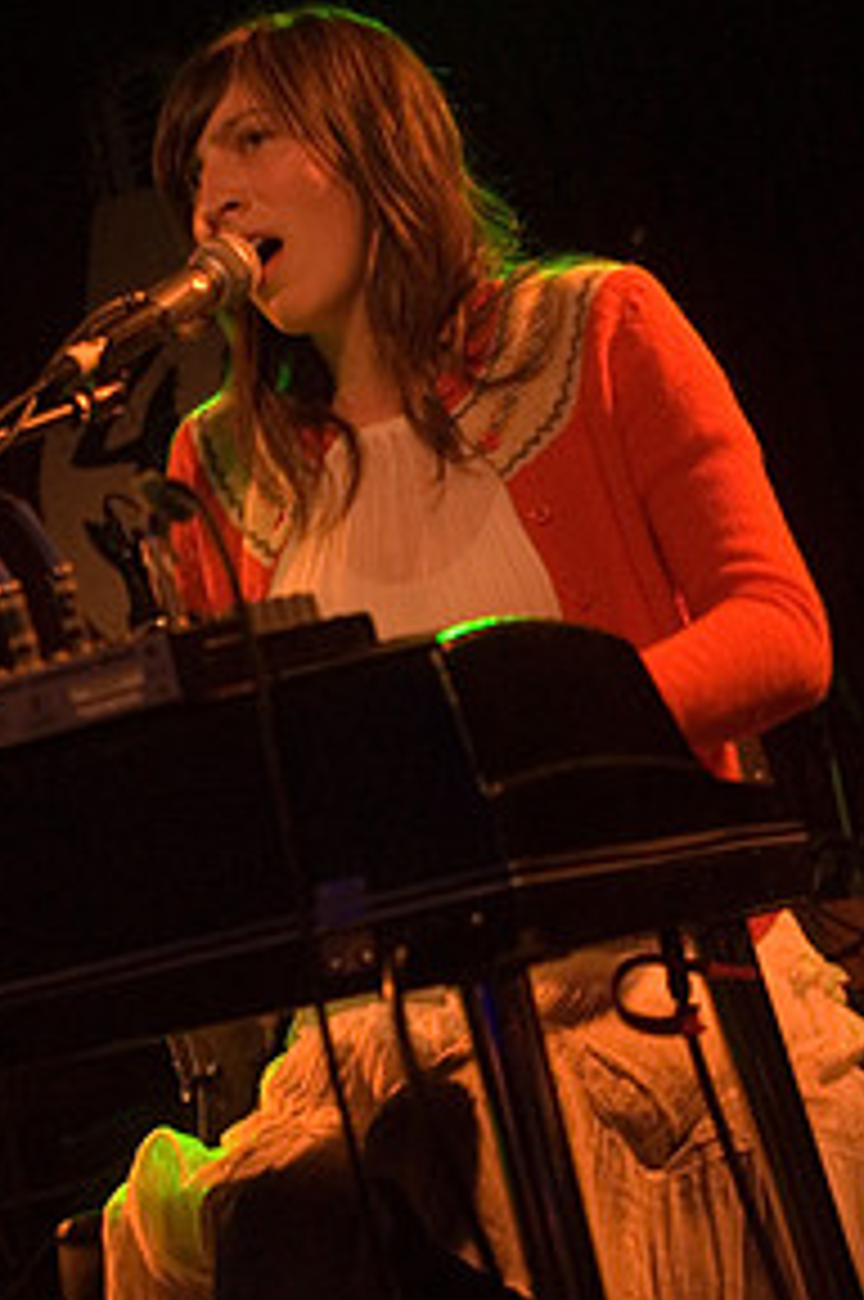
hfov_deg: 16.6
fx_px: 2951
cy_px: 931
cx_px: 353
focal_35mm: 82
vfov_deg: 24.6
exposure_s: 1/30
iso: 800
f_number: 2.8
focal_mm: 35
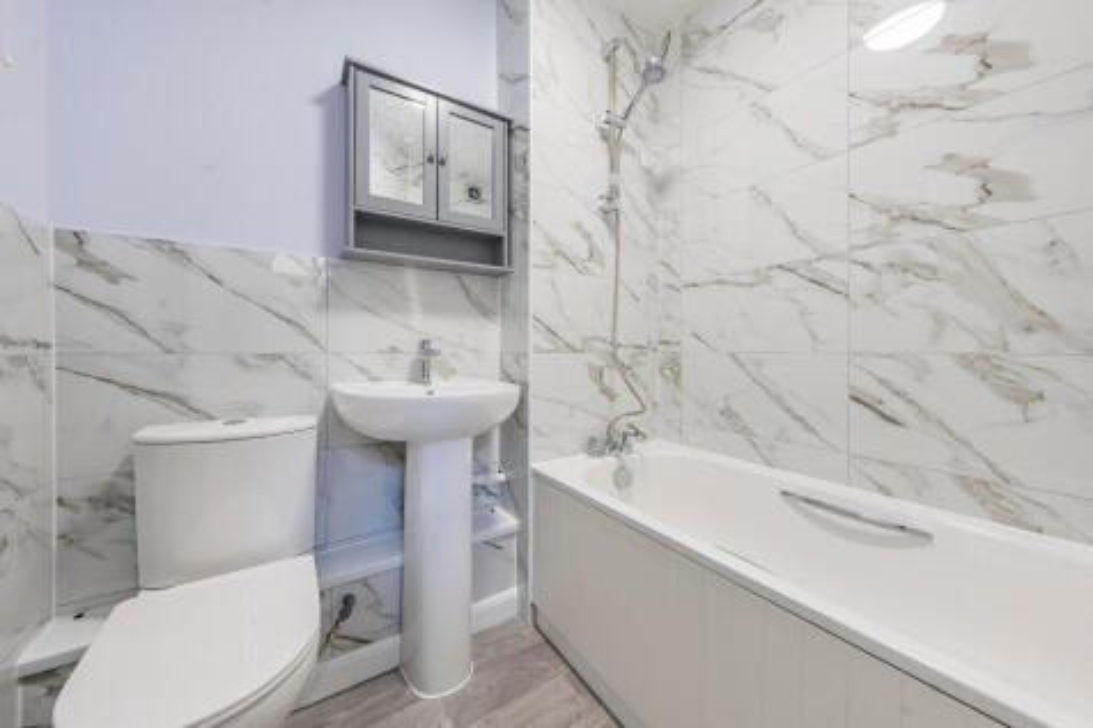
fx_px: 364
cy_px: 364
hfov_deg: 112.6
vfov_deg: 90.0
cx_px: 546
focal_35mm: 12
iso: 320
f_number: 9
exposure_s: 1/6
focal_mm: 12
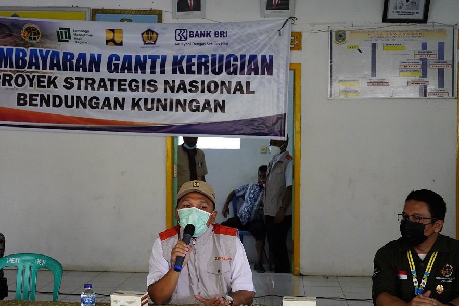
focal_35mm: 68
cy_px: 170
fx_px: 867
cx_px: 177
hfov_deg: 29.6
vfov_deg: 20.0
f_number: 5.6
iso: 6400
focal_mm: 50
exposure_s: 1/250
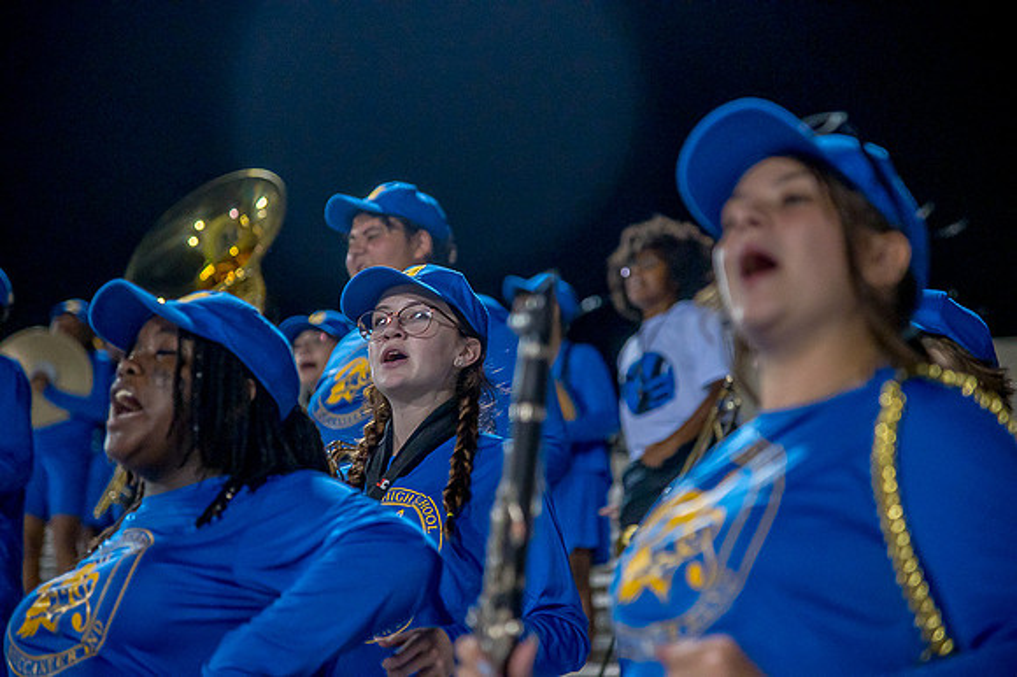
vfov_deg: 11.4
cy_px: 338
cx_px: 508
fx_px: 3388
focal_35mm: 120
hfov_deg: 17.1
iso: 2000
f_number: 4
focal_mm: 120
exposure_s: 1/200
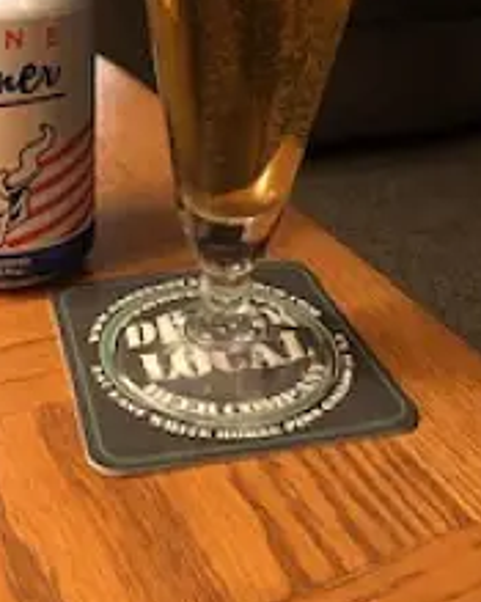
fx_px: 890
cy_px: 148
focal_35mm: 50
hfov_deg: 30.2
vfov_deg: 36.5
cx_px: 198
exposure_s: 1/15
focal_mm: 3.99
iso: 64
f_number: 1.8
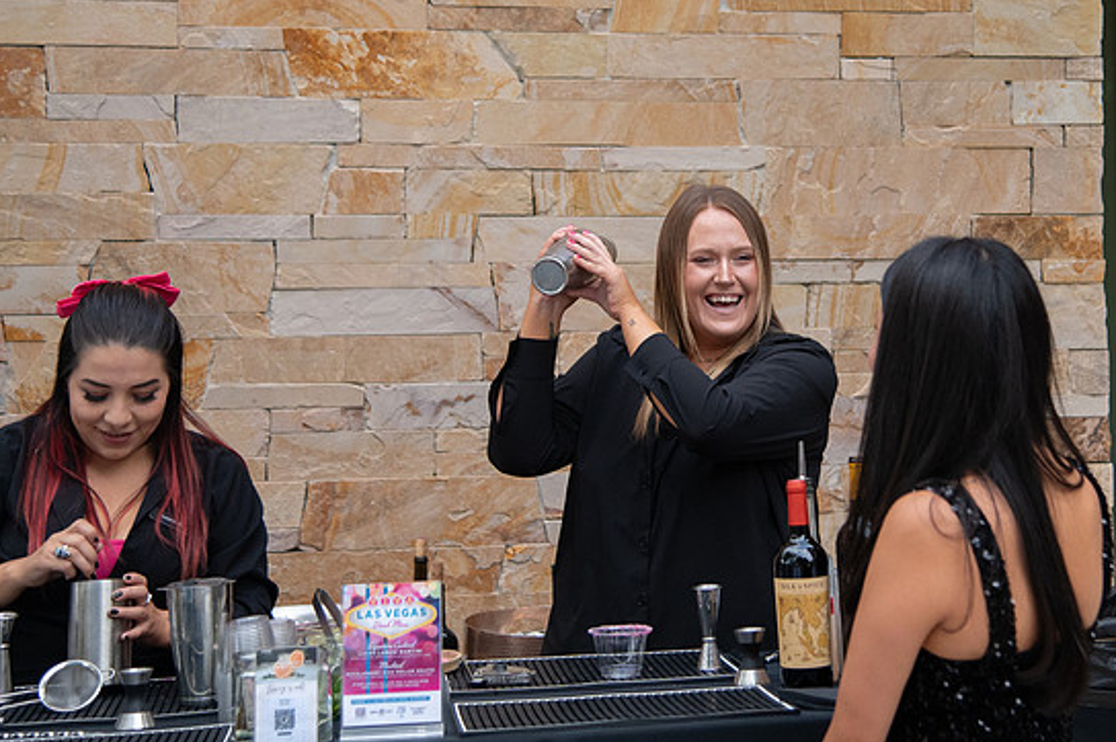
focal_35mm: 78
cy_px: 200
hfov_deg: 25.9
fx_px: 2416
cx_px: 726
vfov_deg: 17.4
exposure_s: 1/1600
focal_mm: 52
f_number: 4
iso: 2500
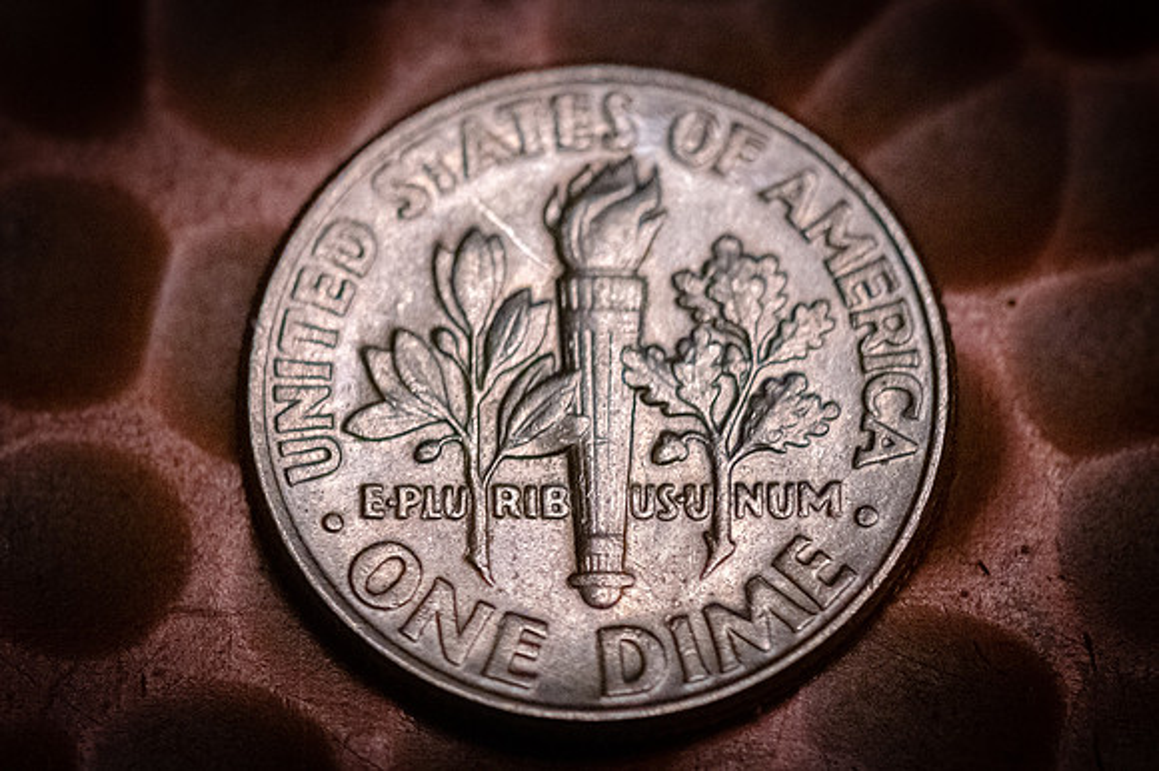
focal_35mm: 147
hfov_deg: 13.9
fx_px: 4743
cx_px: 557
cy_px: 380
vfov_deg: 9.3
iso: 7200
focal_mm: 85
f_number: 11
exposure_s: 1/125
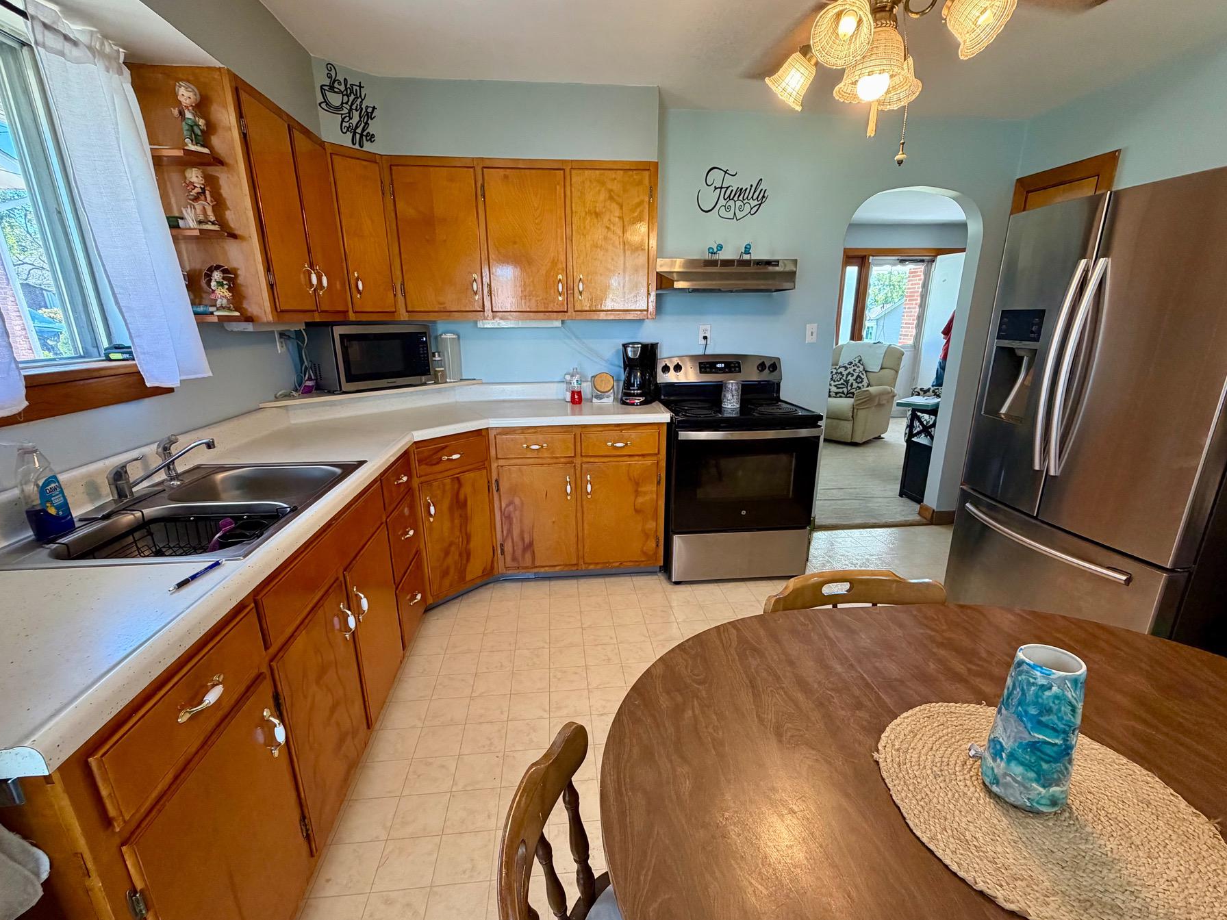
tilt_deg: -17.0
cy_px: 492
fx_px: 567
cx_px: 614
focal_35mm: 16
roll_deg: +0.2
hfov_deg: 94.5
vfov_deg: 78.0
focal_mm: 2.22
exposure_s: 1/60
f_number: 2.2
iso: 200
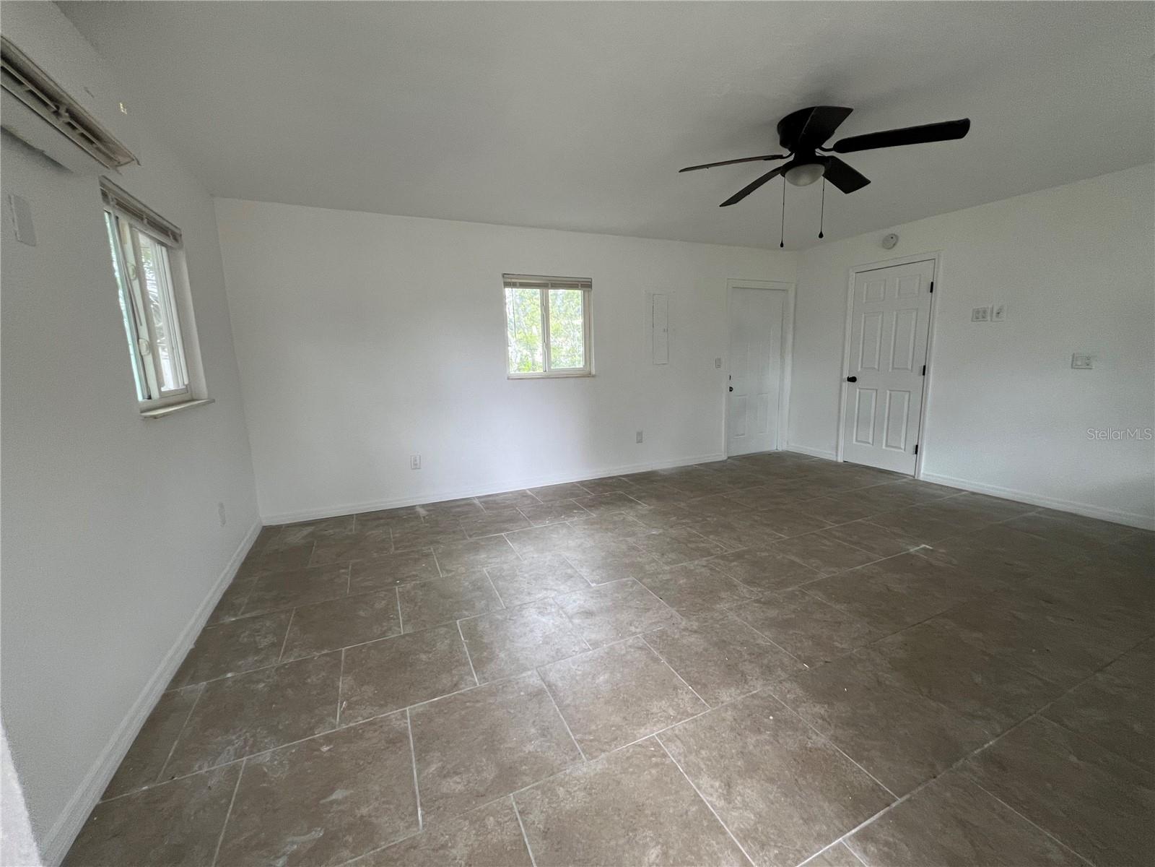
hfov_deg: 106.2
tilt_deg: -9.7
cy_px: 434
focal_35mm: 13
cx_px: 578
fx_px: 434
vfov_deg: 89.9
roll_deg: +0.8
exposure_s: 1/99
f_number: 1.8
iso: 125
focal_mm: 1.57
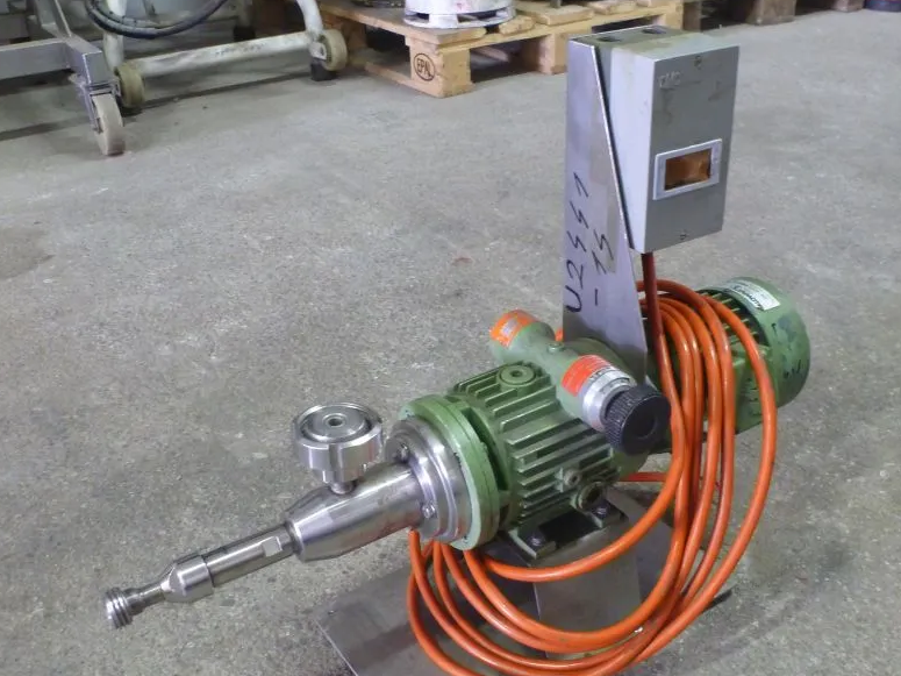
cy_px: 415
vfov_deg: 38.5
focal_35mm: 37
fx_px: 963
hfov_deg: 50.1
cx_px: 499
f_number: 3.3
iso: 400
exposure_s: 1/5
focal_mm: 4.9
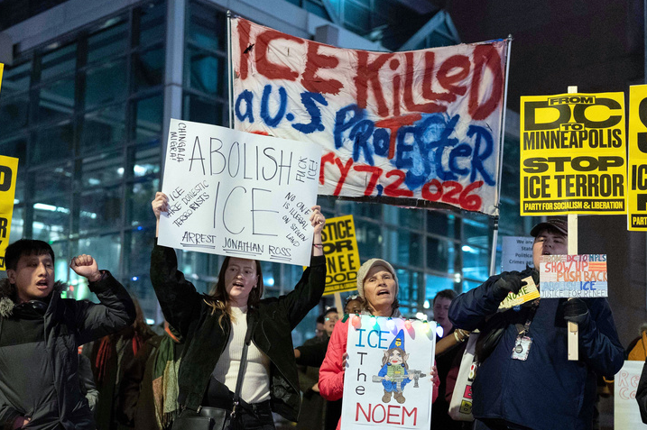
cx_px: 276
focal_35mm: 50
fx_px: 898
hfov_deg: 39.5
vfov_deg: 26.8
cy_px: 297
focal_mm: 35
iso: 6400
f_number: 1.6
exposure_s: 1/320
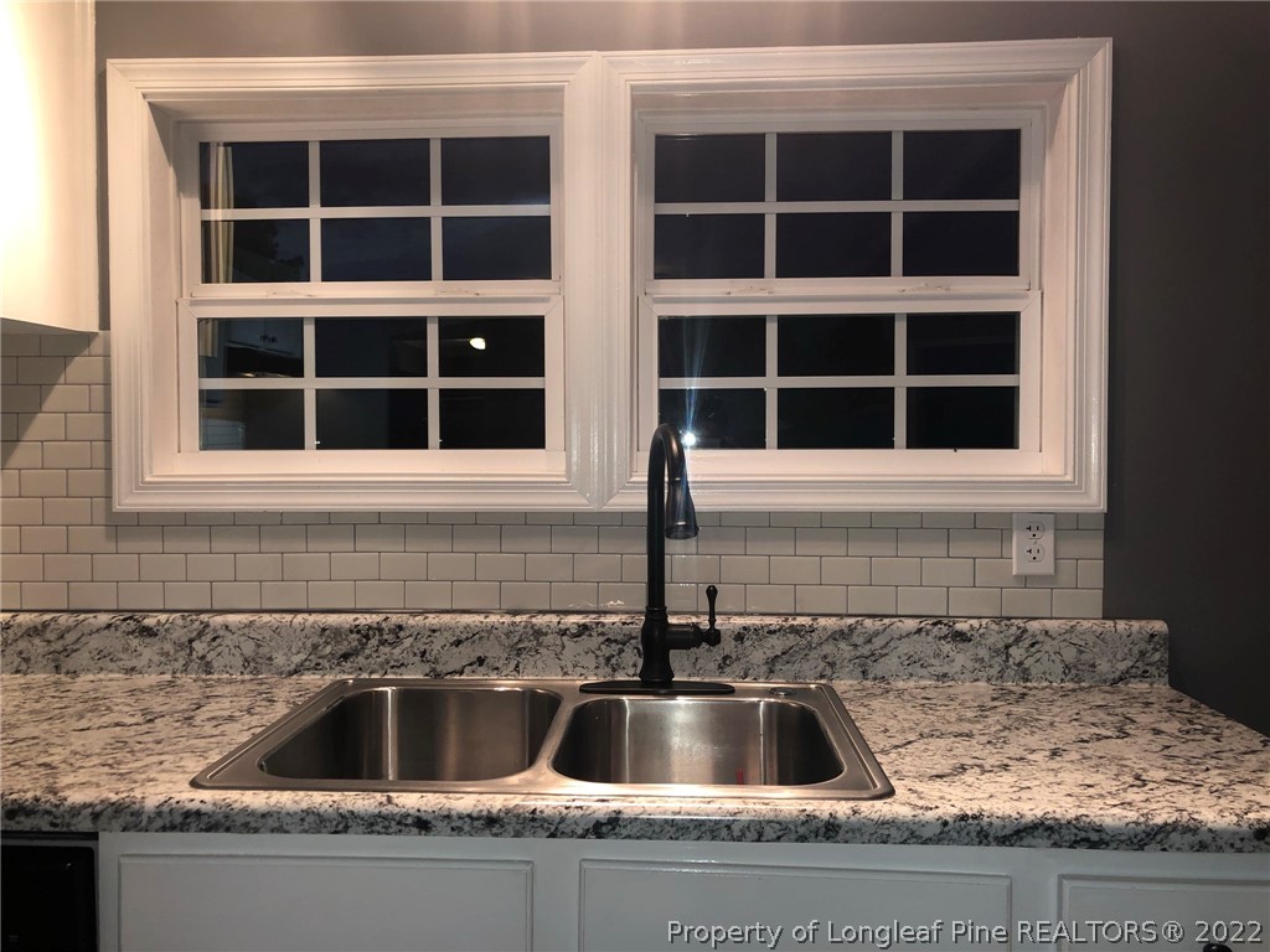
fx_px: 1027
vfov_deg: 49.7
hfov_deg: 63.4
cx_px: 635
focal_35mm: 28
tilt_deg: -1.4
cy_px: 476
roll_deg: +0.7
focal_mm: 4
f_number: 1.8
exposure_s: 1/12
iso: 40
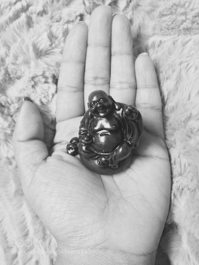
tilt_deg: -72.2
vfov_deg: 55.4
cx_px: 100
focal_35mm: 33
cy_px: 132
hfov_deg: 42.9
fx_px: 253
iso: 400
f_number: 2.4
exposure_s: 1/17
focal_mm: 4.12
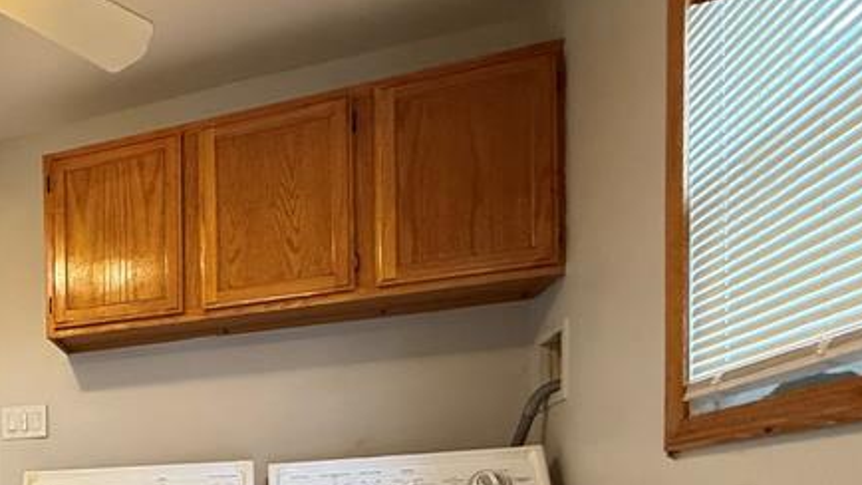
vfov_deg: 29.3
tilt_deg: -0.8
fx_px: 823
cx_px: -133
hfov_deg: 41.2
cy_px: 549
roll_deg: +1.6
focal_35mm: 36
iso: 640
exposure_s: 1/60
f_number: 2.2
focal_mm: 2.22
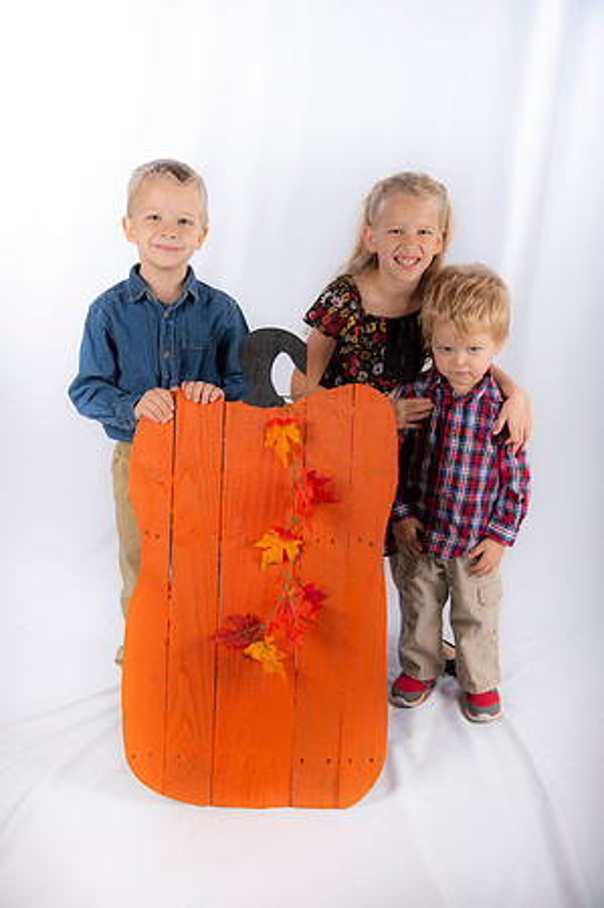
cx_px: 302
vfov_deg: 50.7
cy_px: 454
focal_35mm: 38
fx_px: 958
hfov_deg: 35.0
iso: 100
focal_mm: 38
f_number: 5.6
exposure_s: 1/200
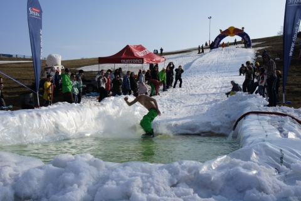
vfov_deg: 30.8
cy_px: 100
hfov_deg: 45.0
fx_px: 364
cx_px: 150
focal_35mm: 44
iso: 200
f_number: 13
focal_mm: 29
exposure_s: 1/320
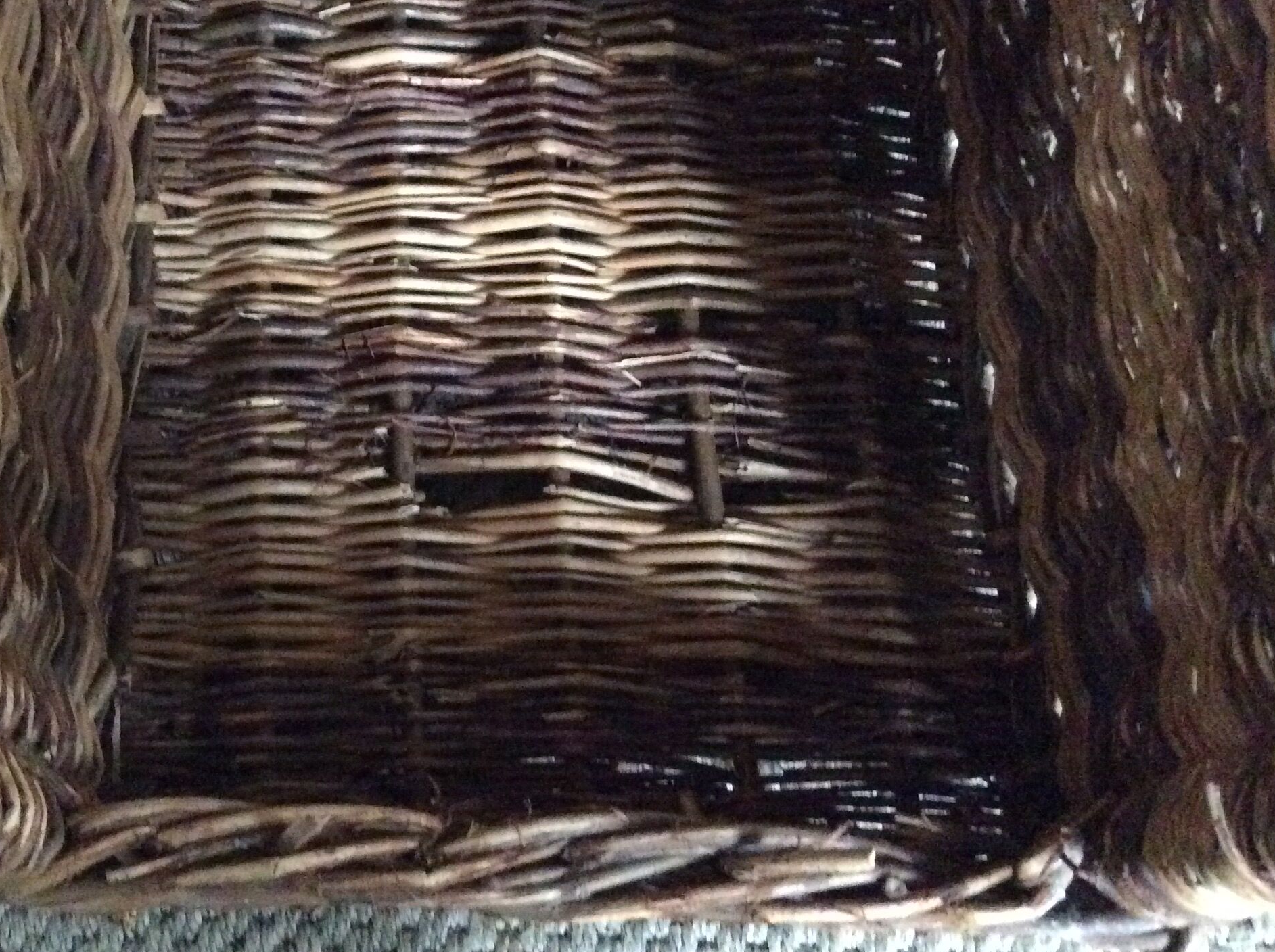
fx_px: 1618
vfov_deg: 32.8
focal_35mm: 44
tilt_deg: -69.6
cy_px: 416
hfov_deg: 42.3
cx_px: 408
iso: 800
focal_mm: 3.3
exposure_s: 1/17
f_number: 2.4
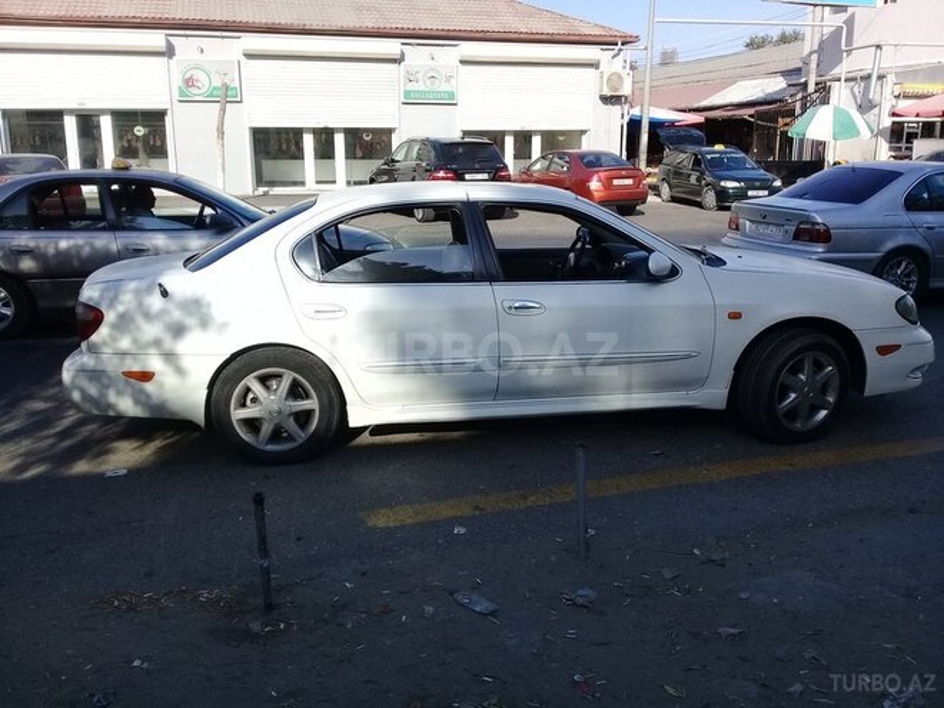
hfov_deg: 58.4
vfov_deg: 45.4
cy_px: 354
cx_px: 472
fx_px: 845
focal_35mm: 31
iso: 50
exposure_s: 1/917
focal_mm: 3.3
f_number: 2.2
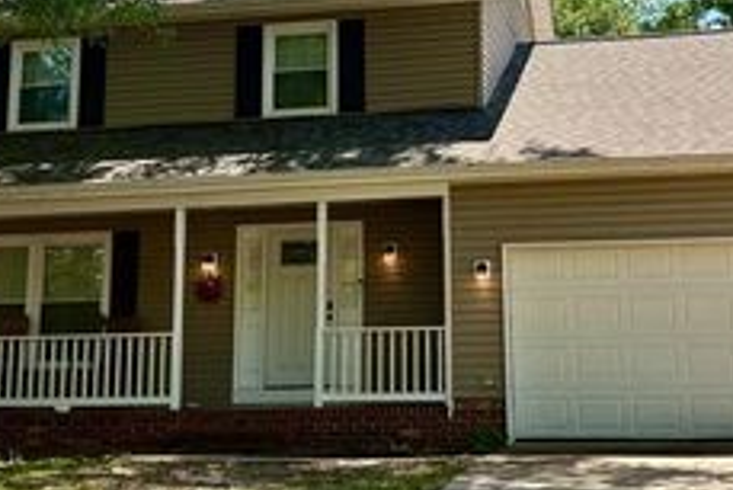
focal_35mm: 59
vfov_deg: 22.9
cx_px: 445
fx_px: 1202
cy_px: 136
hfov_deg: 33.8
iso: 64
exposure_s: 1/1587
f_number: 1.6
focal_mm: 5.96
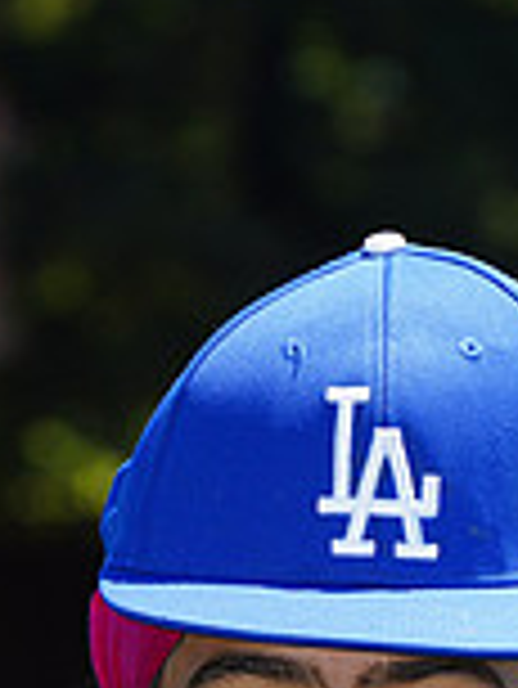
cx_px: 448
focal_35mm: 659
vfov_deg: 3.0
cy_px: 1205
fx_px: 13130
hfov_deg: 2.3
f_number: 9
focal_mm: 181
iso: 200
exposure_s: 1/200
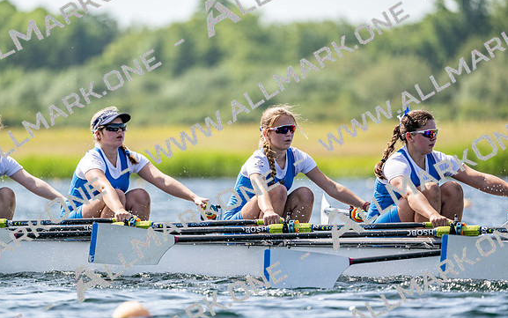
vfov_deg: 3.2
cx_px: 254
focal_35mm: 410
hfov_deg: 5.1
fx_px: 5678
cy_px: 167
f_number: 4.5
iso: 280
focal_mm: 400
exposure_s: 1/2500
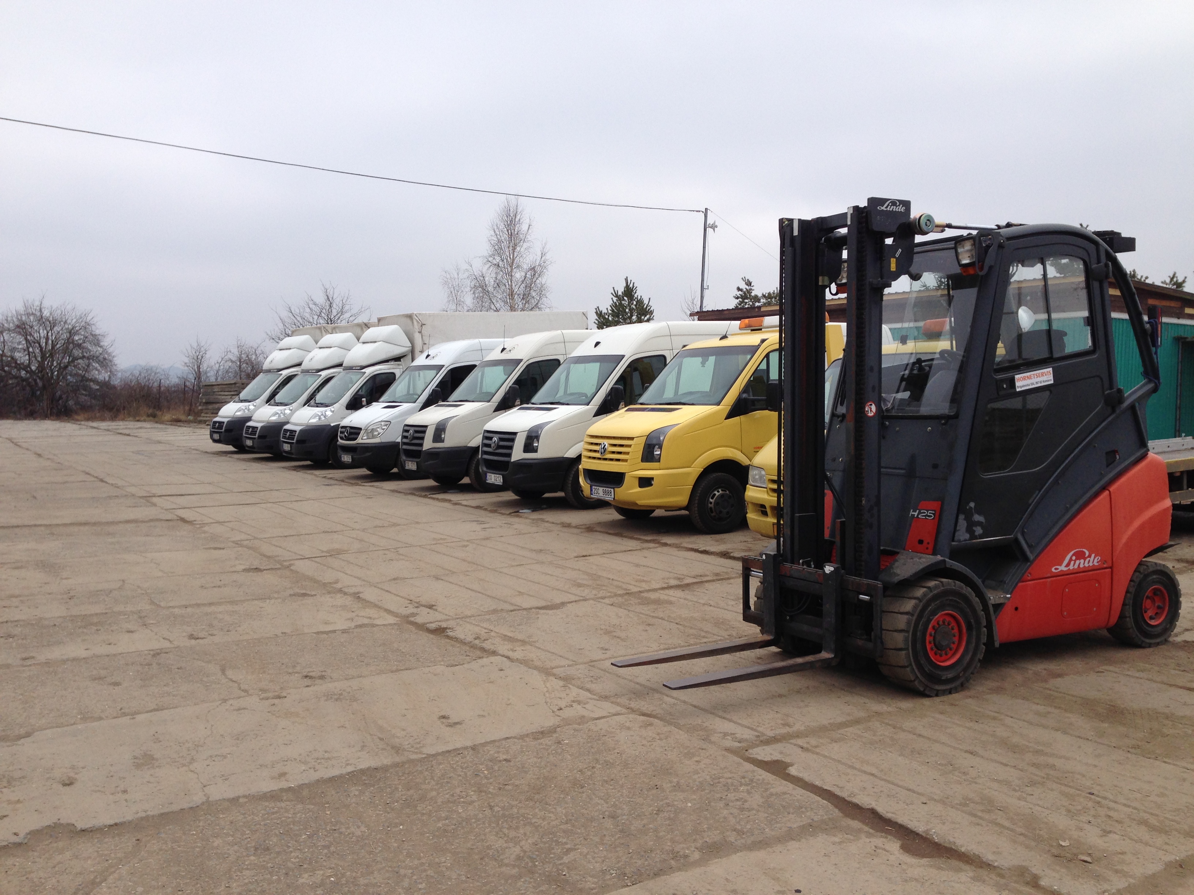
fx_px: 1138
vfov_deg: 42.9
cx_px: 597
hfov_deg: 55.4
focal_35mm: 33
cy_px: 448
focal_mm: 4.13
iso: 50
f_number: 2.4
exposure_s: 1/638
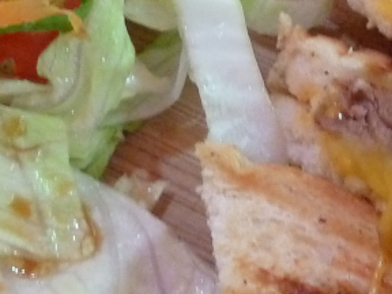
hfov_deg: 18.7
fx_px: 1178
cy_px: 176
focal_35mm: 104
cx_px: 332
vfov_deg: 14.2
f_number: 3.3
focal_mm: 4.1
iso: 400
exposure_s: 1/20
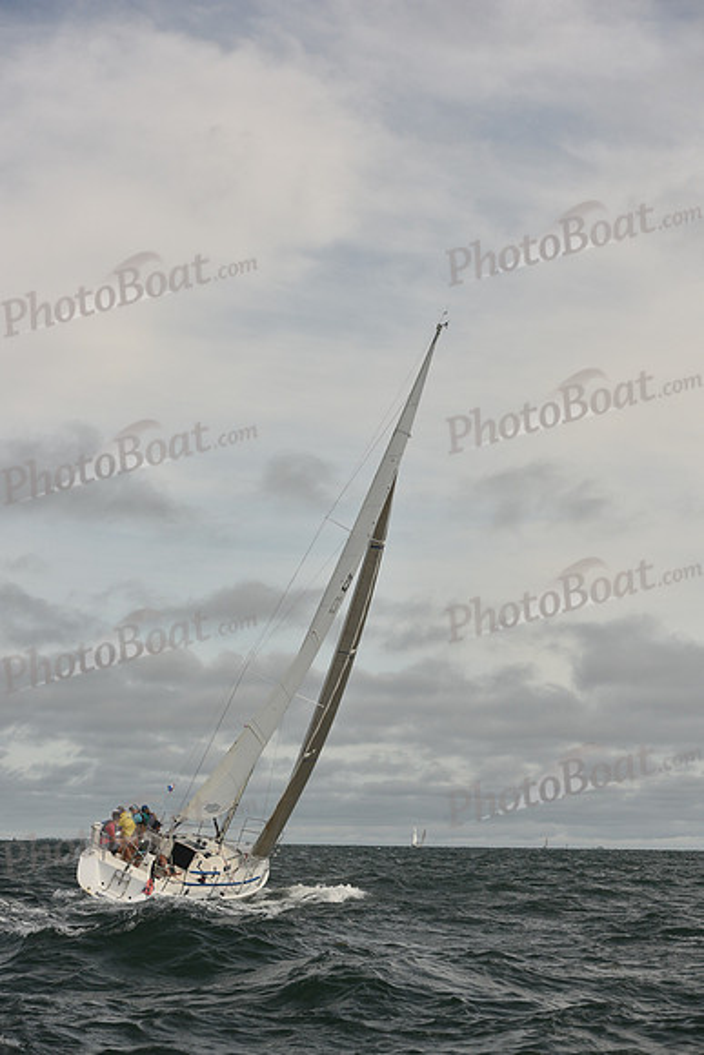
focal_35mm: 75
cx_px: 352
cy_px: 528
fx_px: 2199
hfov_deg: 18.2
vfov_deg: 27.0
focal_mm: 75
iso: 320
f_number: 7.1
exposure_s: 1/1000
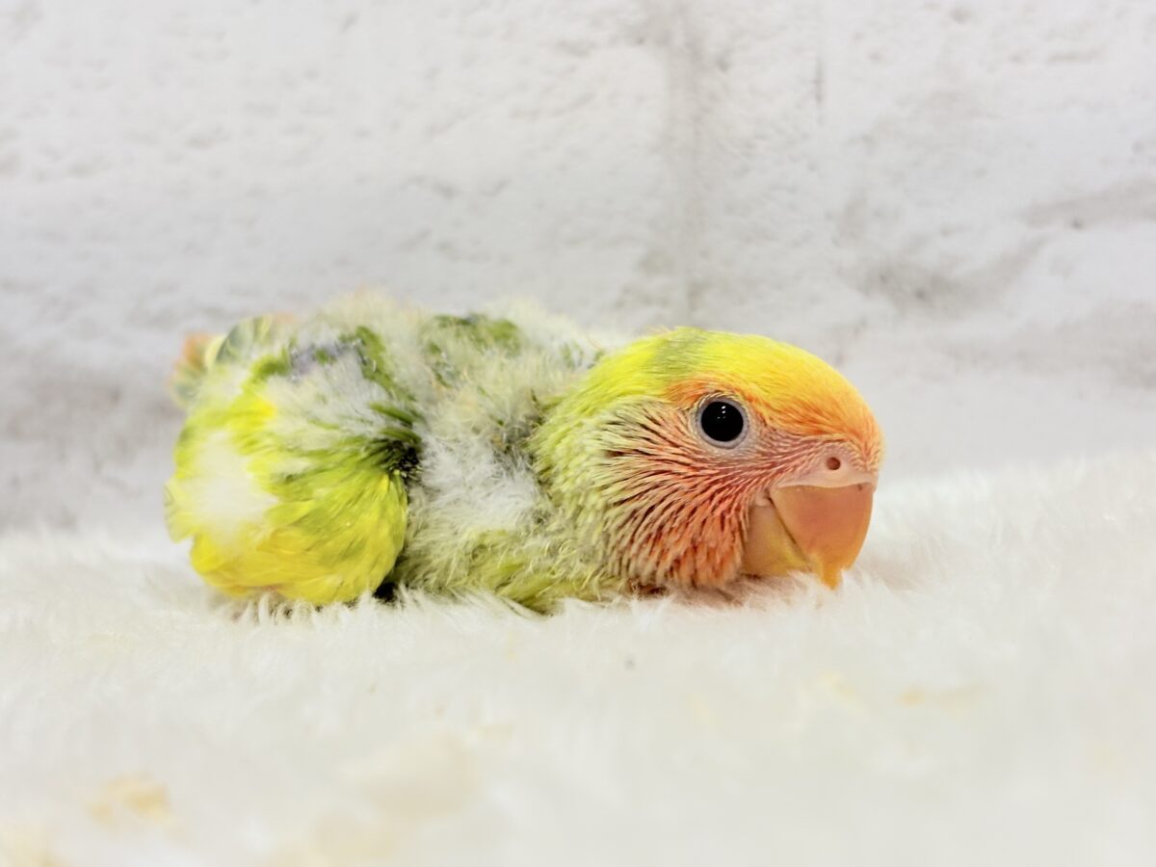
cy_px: 434
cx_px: 578
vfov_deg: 28.0
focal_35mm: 52
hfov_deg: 36.8
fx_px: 1737
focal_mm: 5.96
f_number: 1.6
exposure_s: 1/50
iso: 50
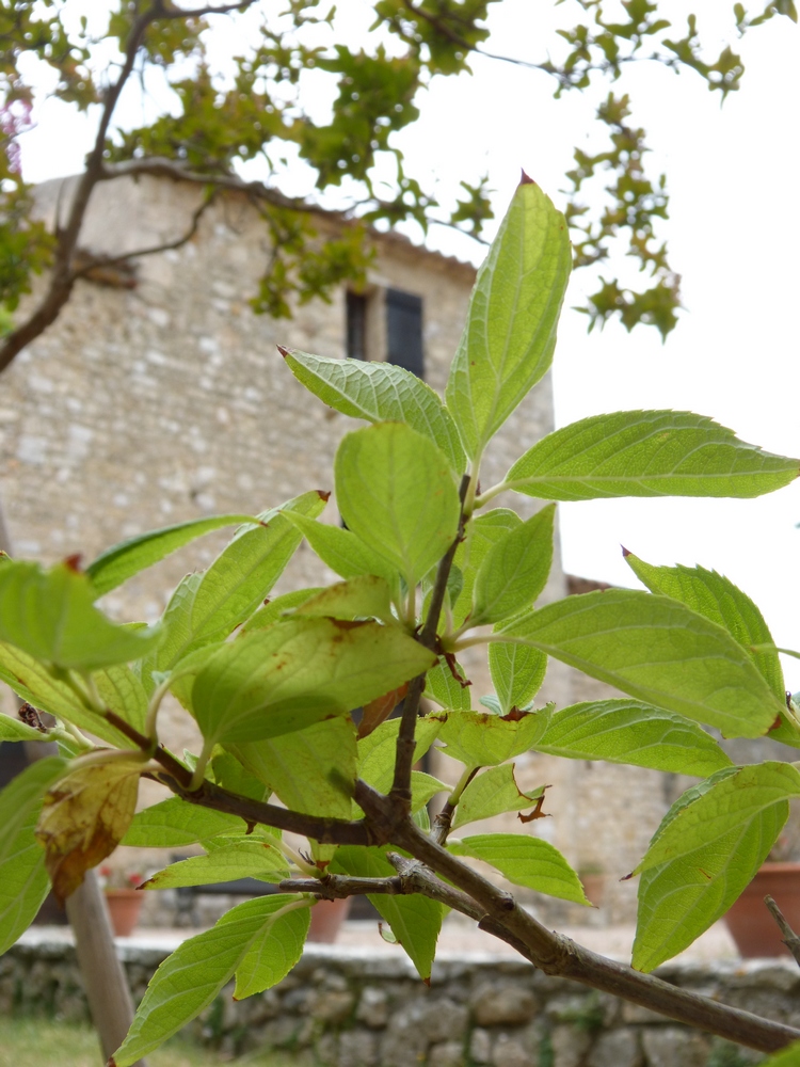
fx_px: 1356
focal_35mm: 44
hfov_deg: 32.9
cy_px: 534
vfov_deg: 42.9
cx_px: 400
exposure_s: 1/250
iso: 100
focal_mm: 7.8
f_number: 4
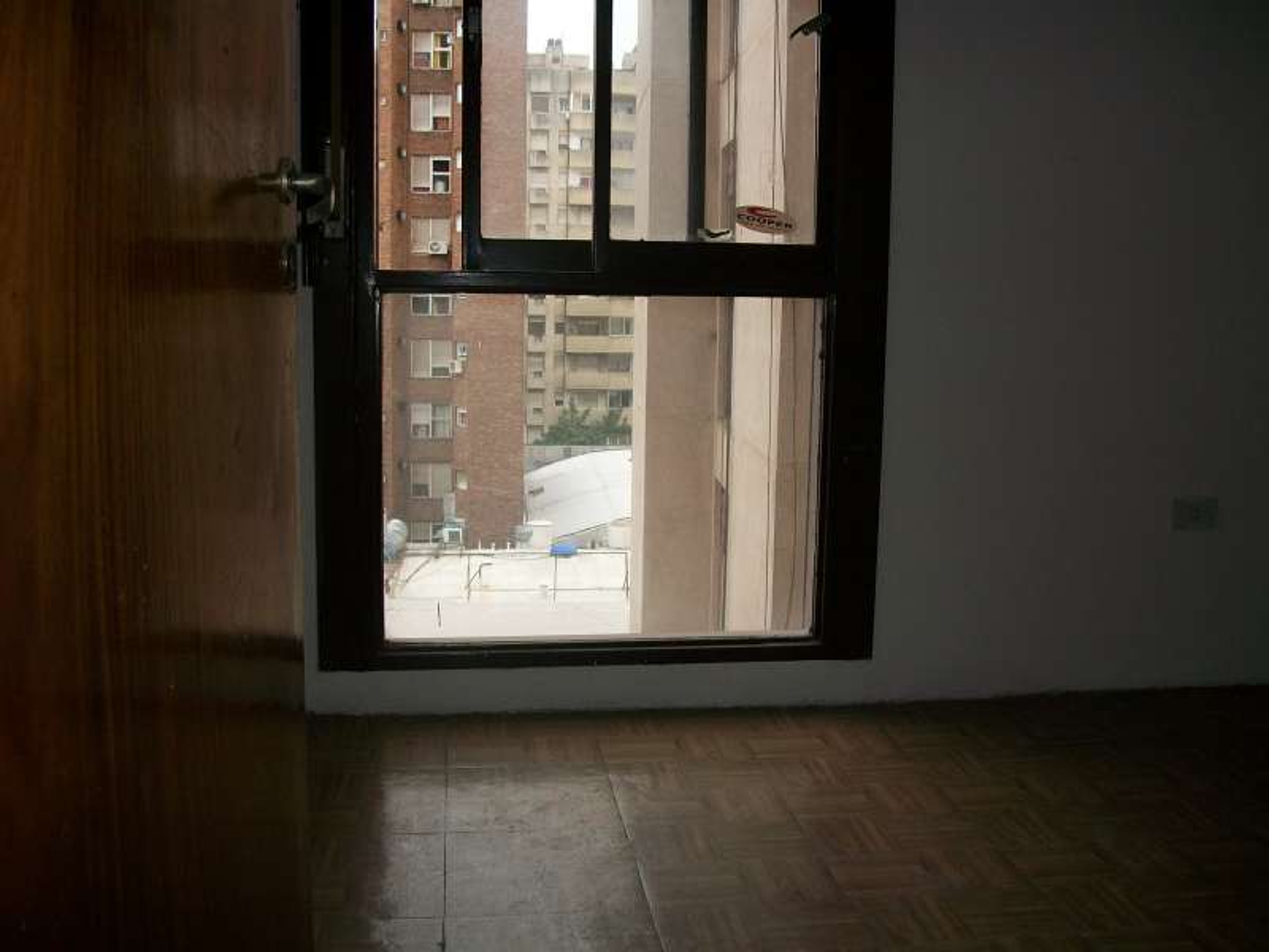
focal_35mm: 32
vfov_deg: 44.2
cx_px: 634
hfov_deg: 56.8
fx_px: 1173
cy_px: 476
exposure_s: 1/200
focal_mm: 5.7
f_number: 2.9
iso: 80
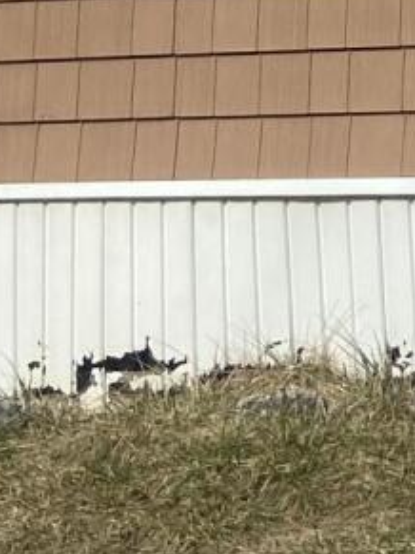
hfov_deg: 8.0
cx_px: 731
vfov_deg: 10.2
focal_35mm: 179
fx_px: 2863
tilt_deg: +13.1
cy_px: -554
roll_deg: +1.0
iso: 32
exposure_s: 1/3401
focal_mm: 4.25
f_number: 1.8
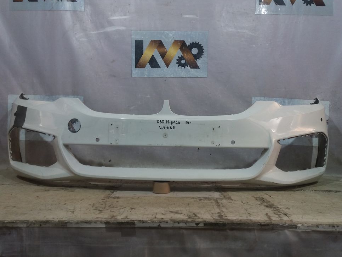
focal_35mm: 29
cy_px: 125
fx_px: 286
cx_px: 171
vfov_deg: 48.2
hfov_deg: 61.7
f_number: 1.9
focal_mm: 3.7
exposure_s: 1/33
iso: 80
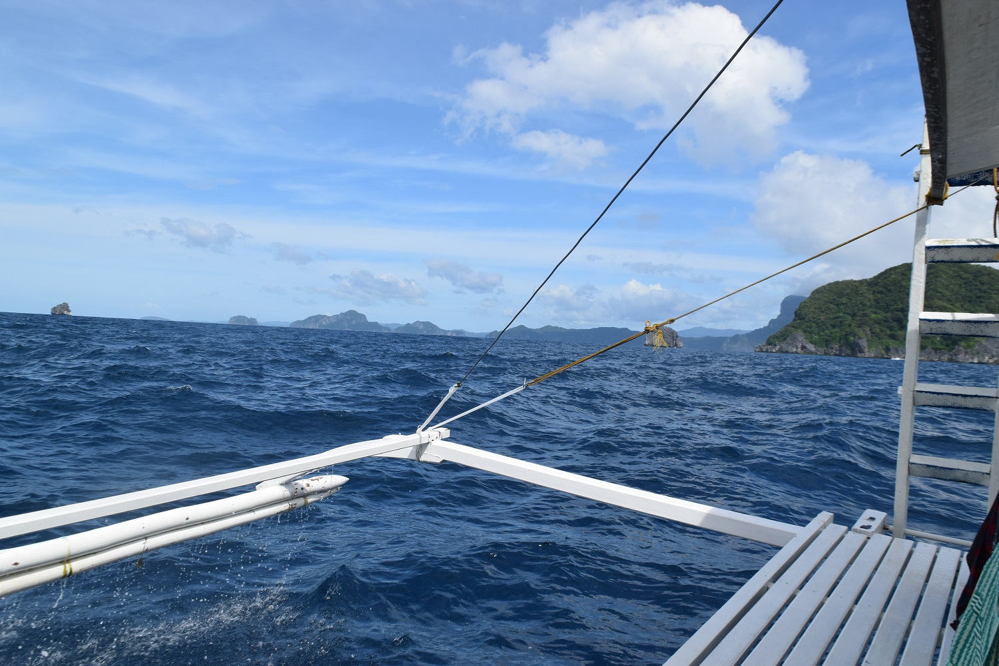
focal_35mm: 27
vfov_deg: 47.9
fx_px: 749
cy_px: 333
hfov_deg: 67.4
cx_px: 500
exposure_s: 1/400
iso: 200
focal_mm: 18
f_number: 10
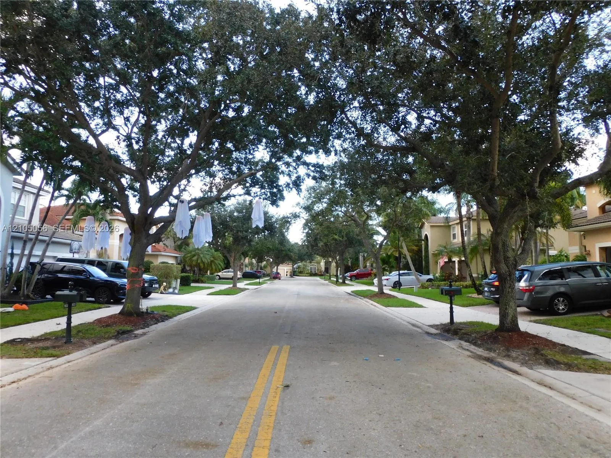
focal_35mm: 24
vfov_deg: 56.8
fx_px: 424
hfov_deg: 71.6
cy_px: 229
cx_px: 306
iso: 125
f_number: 3.3
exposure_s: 1/100
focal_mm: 4.3
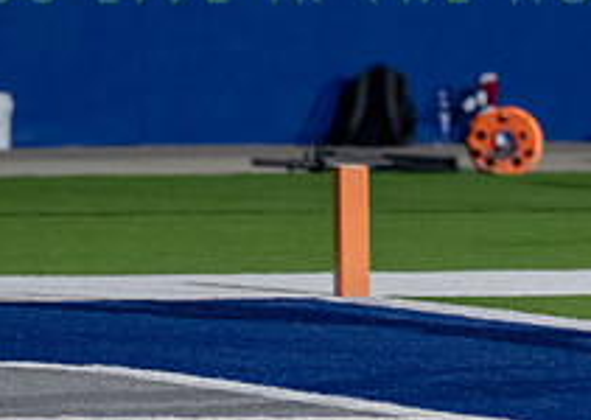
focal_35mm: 522
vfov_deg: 2.7
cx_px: 475
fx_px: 8748
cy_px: -28
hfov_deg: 3.9
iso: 2500
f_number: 2.8
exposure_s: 1/1250
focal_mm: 150
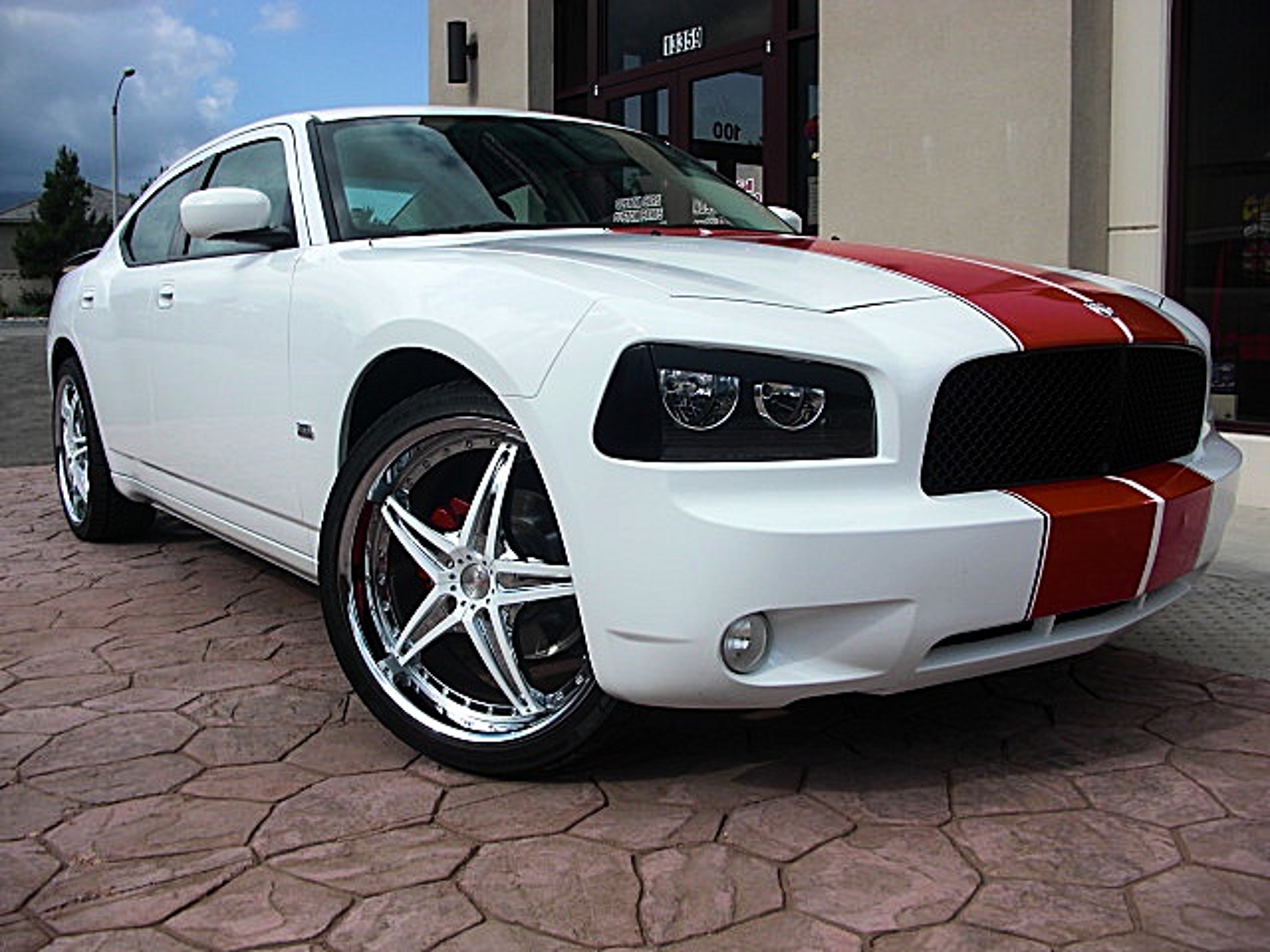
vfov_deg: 39.7
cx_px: 635
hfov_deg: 51.4
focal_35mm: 36
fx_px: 1321
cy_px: 476
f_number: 7.9
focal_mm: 6.3
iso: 50
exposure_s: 1/125
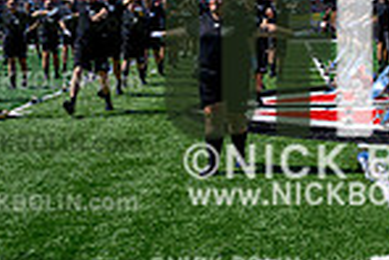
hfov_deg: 21.2
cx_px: 350
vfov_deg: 14.6
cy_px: 83
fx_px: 1017
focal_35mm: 94
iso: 160
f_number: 8
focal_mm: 24
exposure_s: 1/500
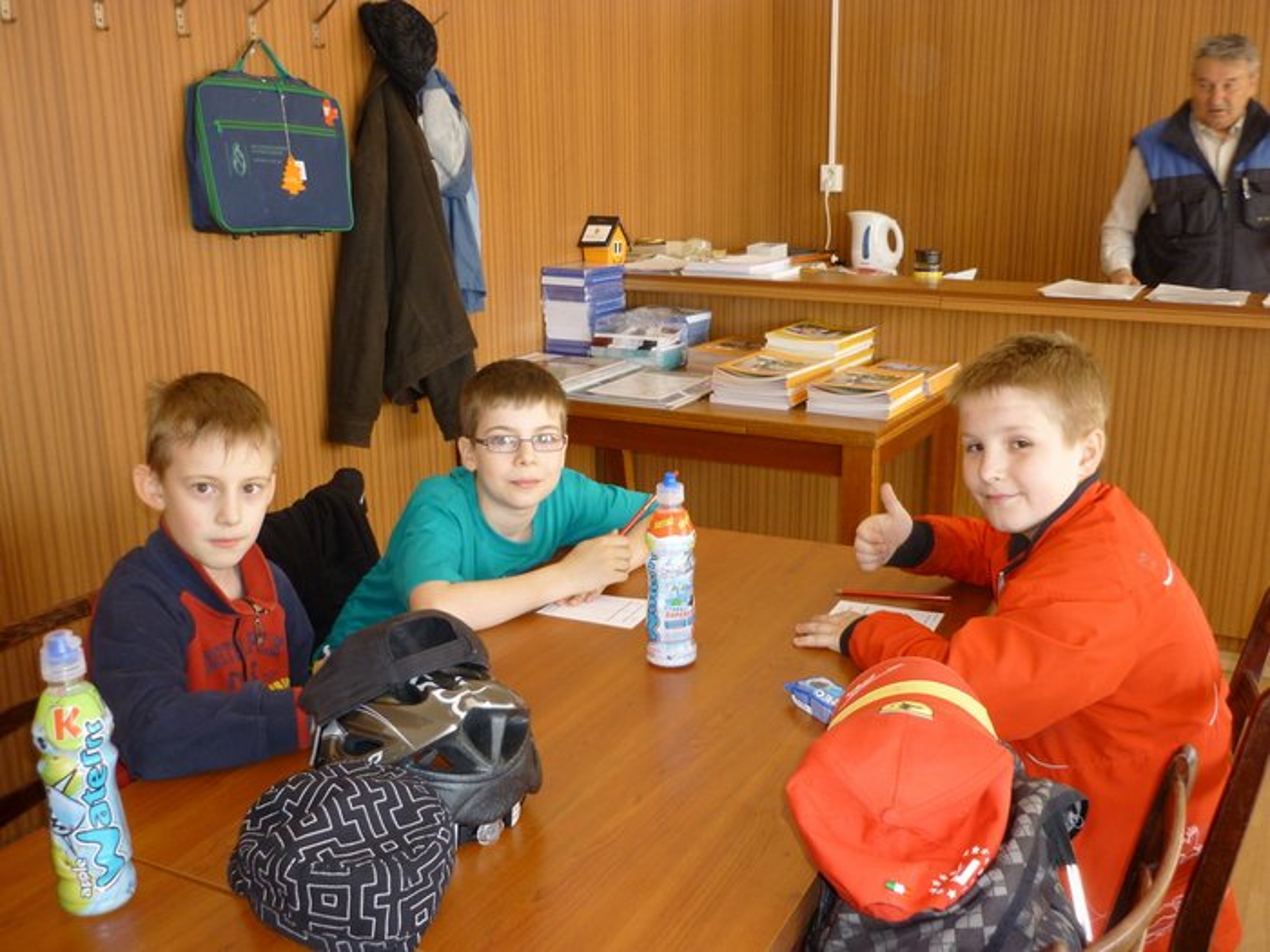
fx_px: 1211
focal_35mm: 33
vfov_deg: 42.9
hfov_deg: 55.4
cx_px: 635
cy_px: 476
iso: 100
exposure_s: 1/30
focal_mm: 5.5
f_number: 2.8
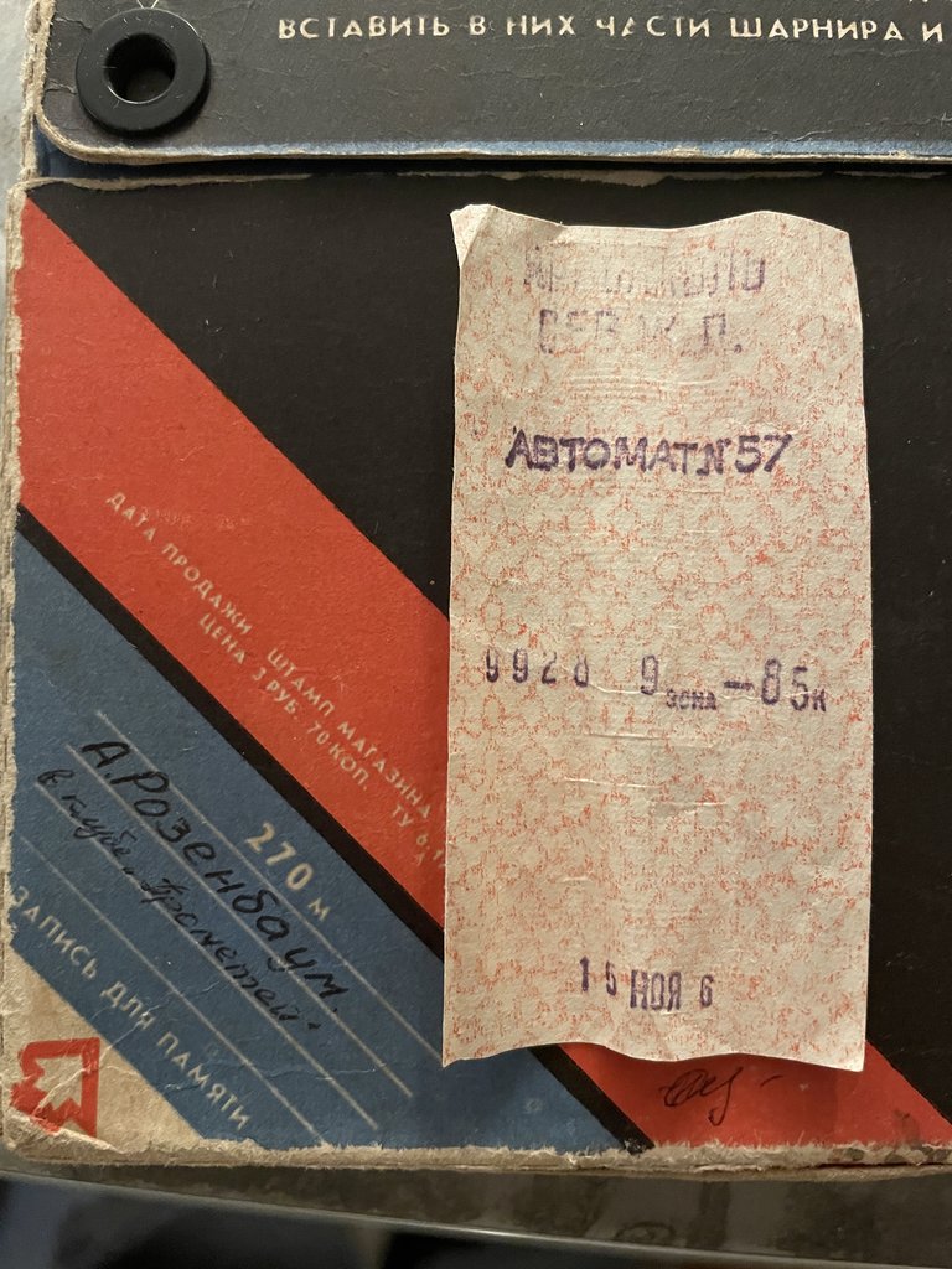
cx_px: 476
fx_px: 953
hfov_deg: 53.1
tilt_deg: -86.2
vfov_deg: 67.3
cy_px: 634
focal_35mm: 26
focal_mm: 4.2
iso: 640
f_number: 1.6
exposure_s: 1/30
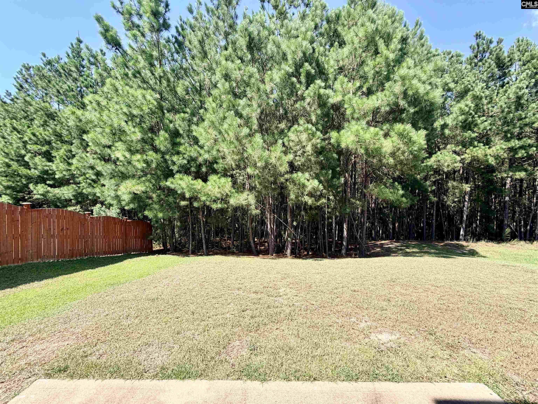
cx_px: 269
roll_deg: +0.1
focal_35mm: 14
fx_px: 218
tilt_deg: -2.4
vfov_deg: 85.7
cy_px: 202
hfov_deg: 102.1
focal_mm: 2.22
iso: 40
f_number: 2.2
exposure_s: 1/596
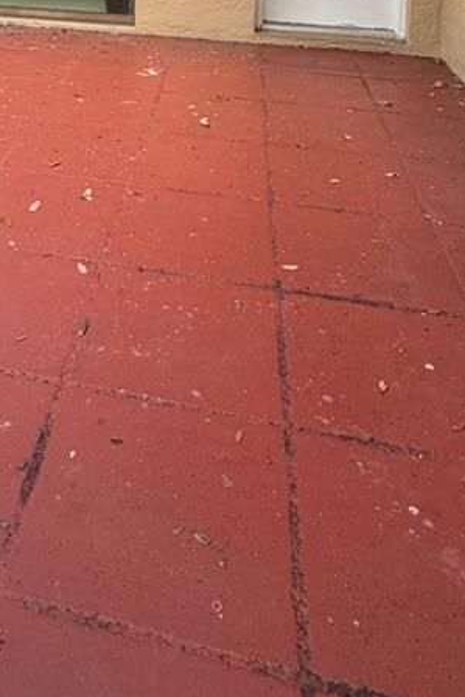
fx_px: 755
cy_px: -98
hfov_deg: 32.6
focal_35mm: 39
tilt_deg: -5.7
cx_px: 51
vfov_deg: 39.1
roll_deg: -1.3
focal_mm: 2.22
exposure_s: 1/121
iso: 80
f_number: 2.2
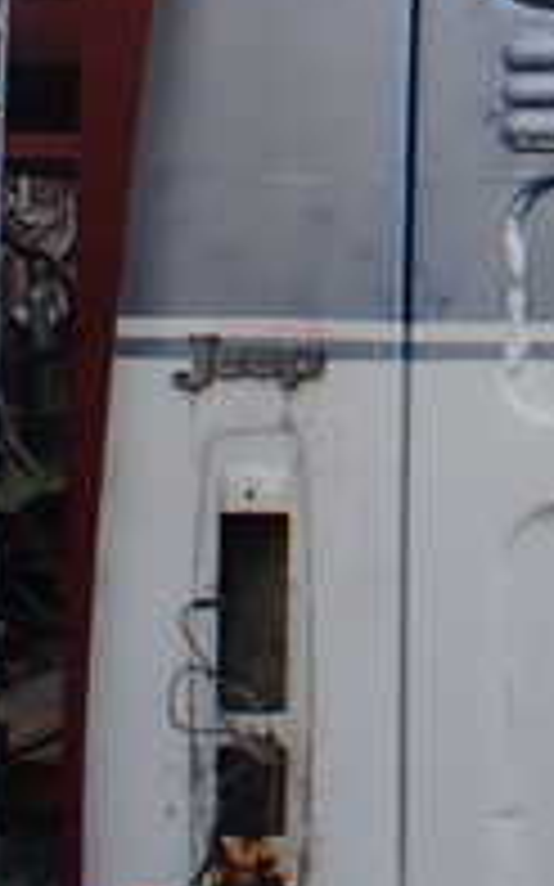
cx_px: 1288
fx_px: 2345
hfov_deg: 11.4
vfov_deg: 21.0
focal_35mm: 97
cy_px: 85
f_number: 3.2
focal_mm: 5.4
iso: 100
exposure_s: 1/250
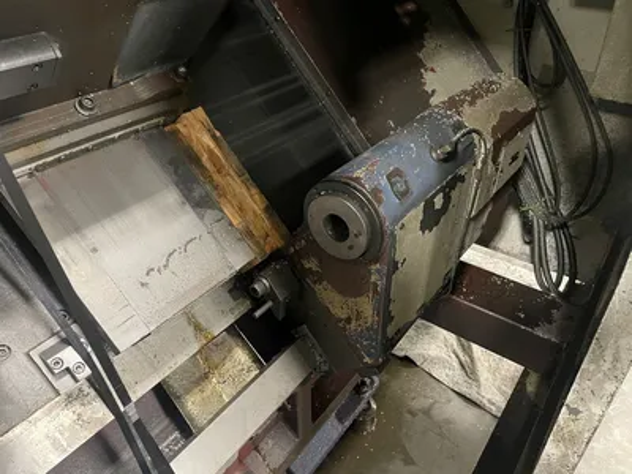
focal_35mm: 26
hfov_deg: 67.3
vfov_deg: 53.1
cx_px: 316
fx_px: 475
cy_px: 237
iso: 640
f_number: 1.6
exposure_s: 1/30
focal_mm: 4.2
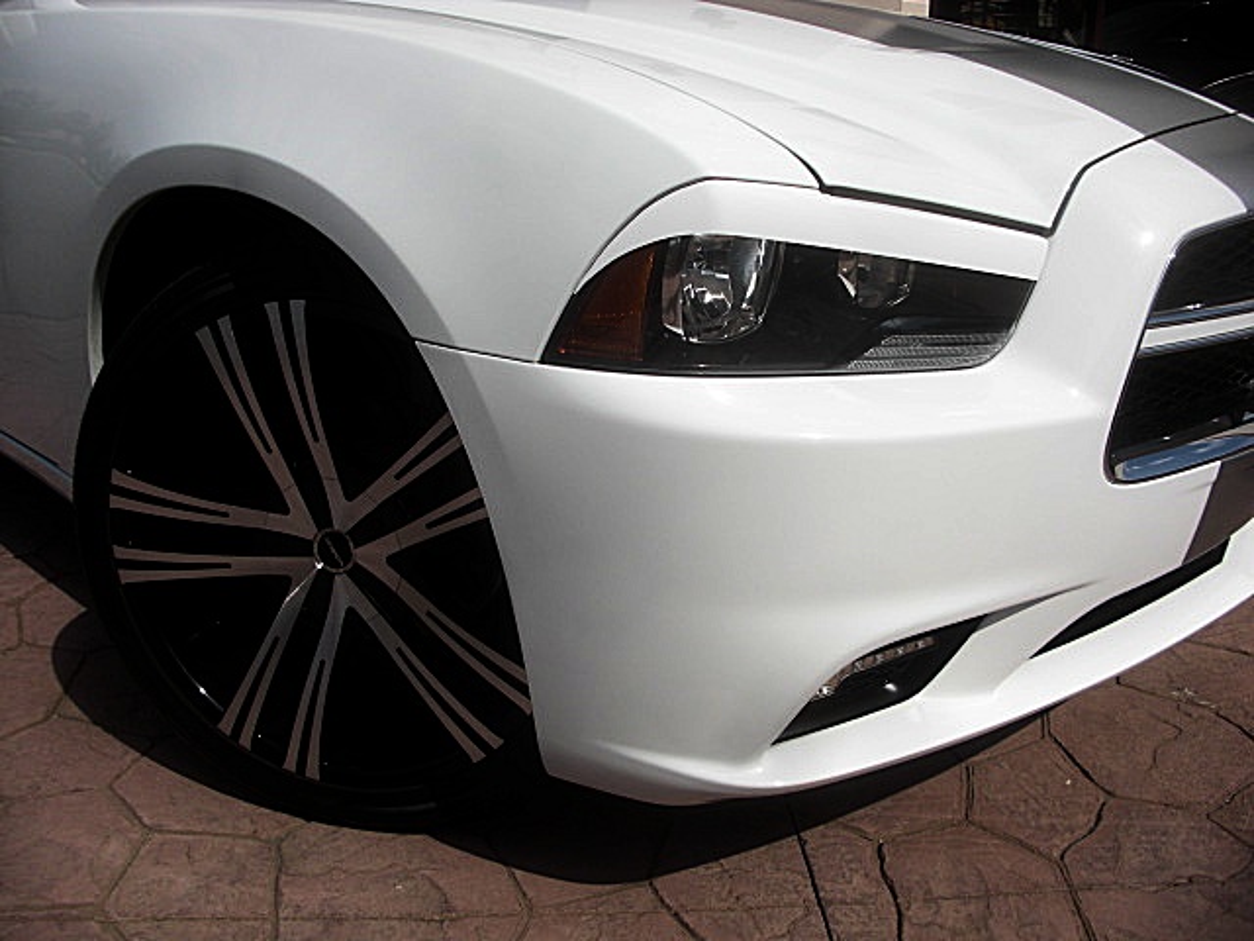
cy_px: 470
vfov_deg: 39.7
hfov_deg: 51.4
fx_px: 1304
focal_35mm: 36
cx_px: 627
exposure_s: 1/320
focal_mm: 6.3
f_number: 7.9
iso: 50
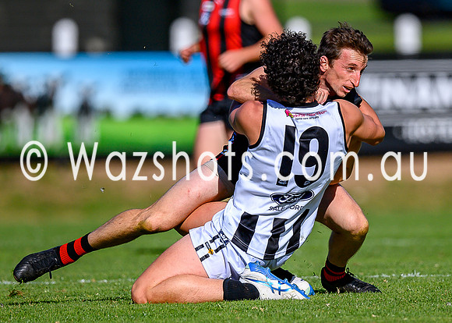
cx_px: 299
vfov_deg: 1.2
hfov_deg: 1.7
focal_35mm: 1160
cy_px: 177
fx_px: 14882
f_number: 4
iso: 160
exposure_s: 1/3200
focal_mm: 500
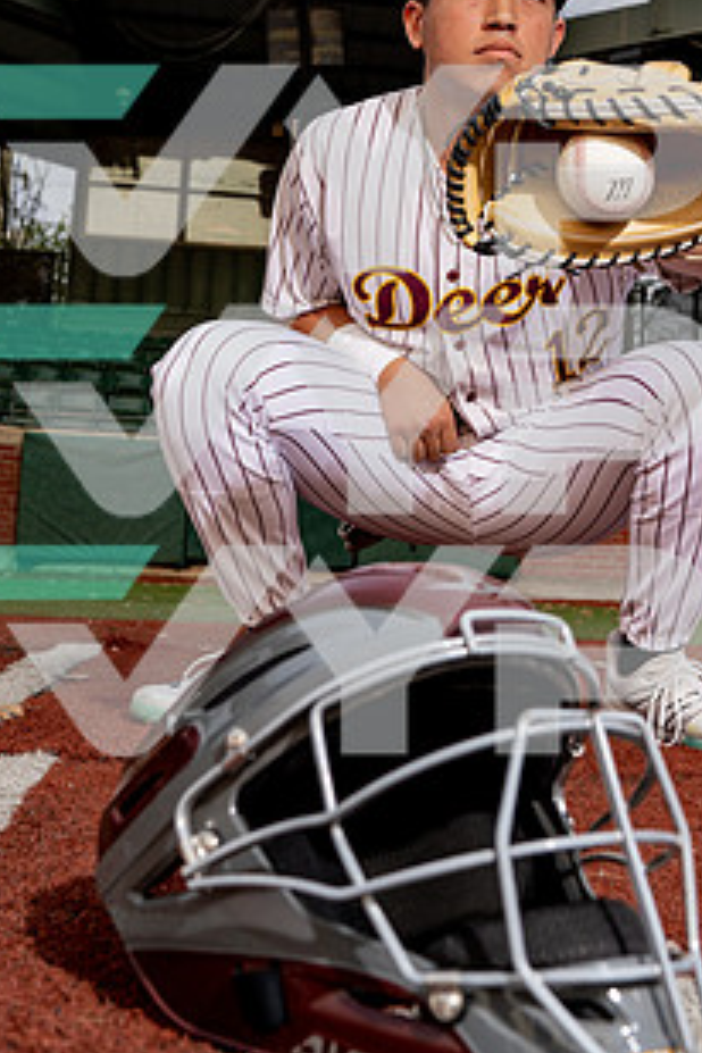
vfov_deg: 38.7
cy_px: 412
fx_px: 1492
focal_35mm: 51
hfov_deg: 26.3
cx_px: 463
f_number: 5.6
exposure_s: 1/250
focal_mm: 35
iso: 250
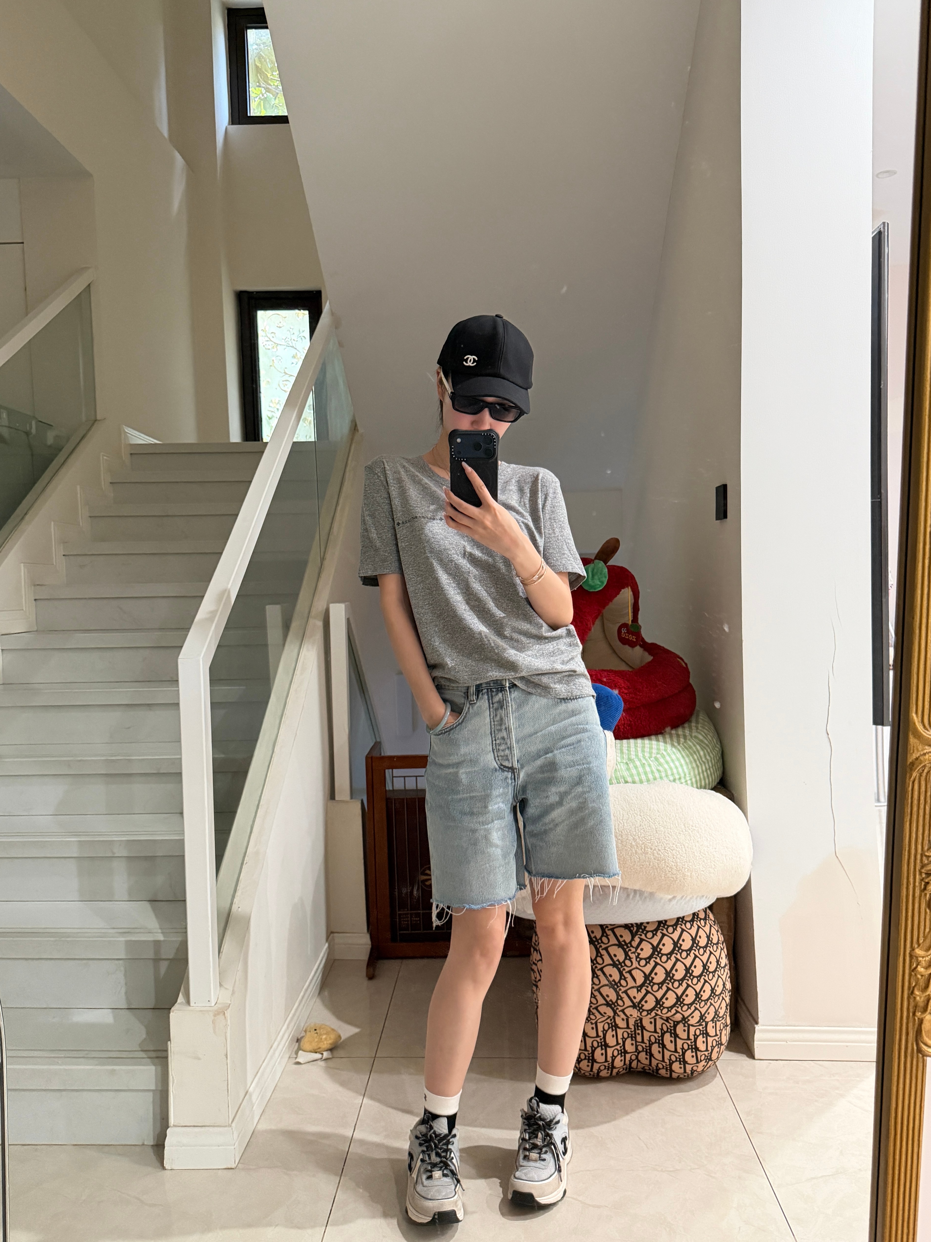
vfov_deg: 71.6
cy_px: 621
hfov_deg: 56.8
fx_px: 861
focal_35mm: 24
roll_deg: +1.2
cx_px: 466
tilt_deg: -17.1
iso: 640
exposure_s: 1/50
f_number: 1.78
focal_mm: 6.76
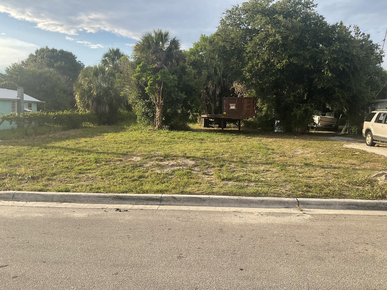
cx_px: 194
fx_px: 324
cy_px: 145
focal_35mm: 29
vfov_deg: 48.2
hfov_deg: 61.7
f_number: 1.8
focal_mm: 3
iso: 16
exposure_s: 1/657
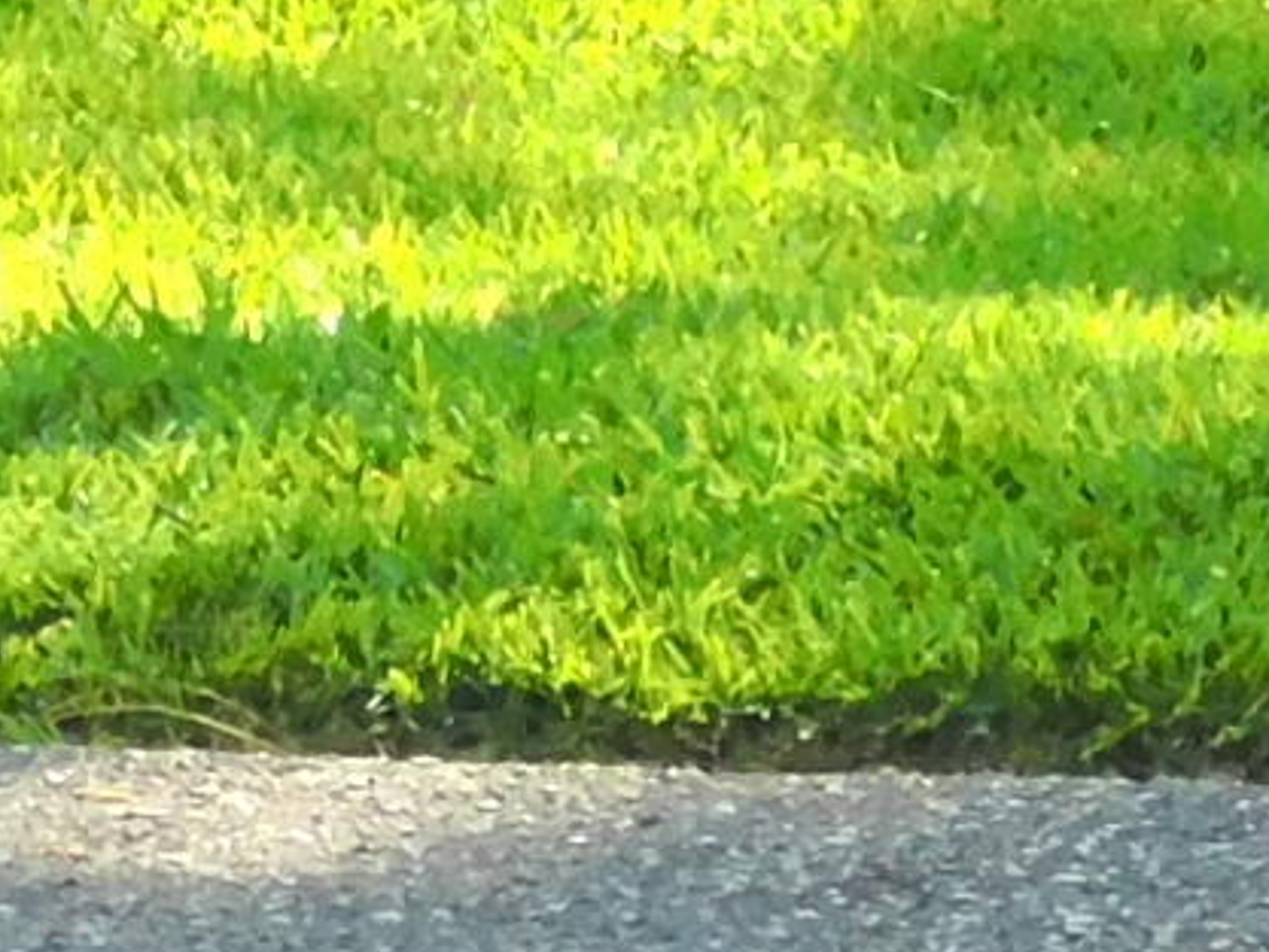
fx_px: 17418
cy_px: -1326
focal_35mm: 475
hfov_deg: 4.2
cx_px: 368
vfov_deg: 3.1
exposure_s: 1/320
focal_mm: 11.7
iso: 125
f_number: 4.2
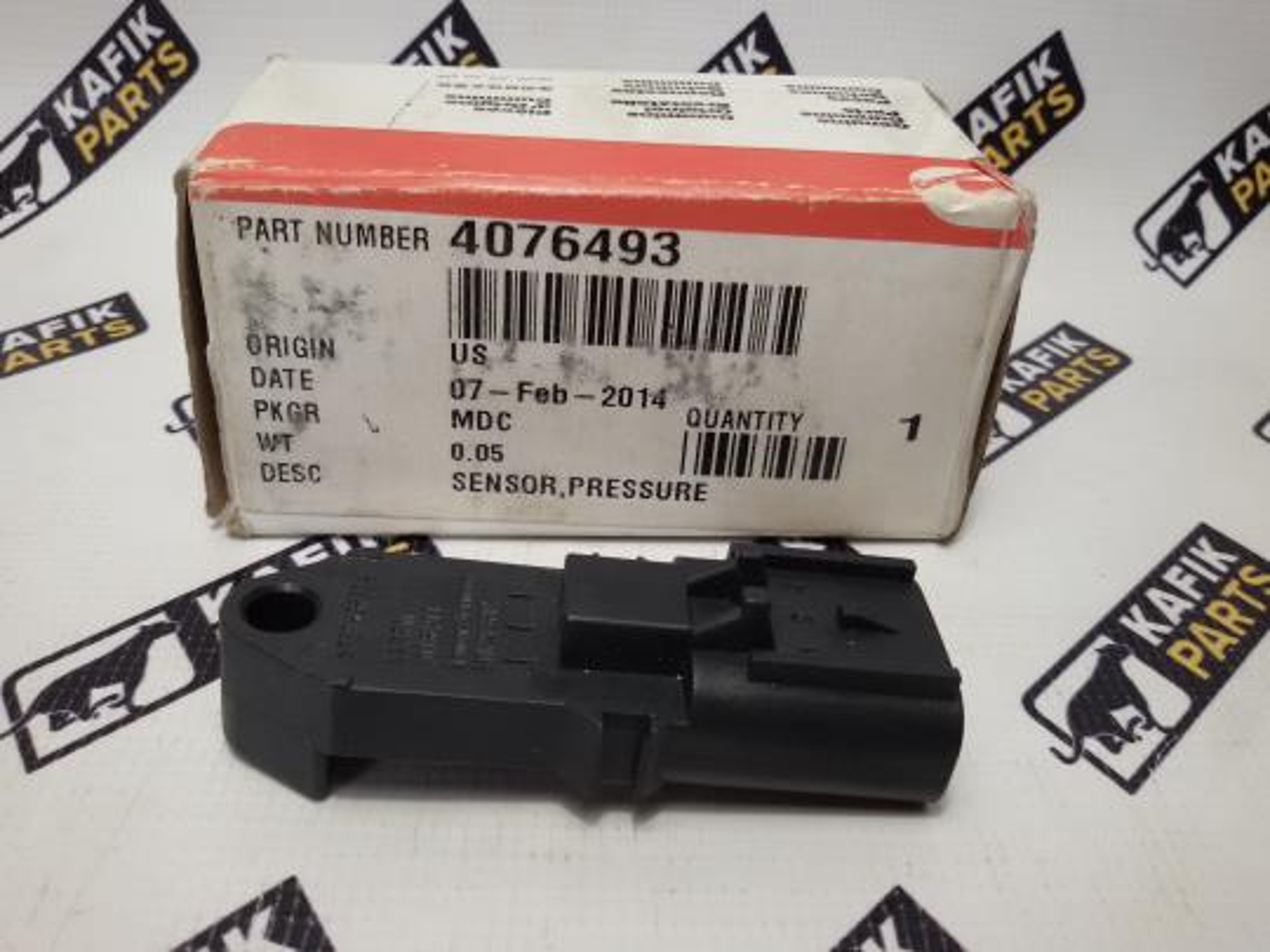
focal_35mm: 31
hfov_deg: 58.4
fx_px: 1137
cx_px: 635
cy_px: 476
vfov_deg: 45.4
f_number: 2.4
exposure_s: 1/33
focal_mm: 2.93
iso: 40
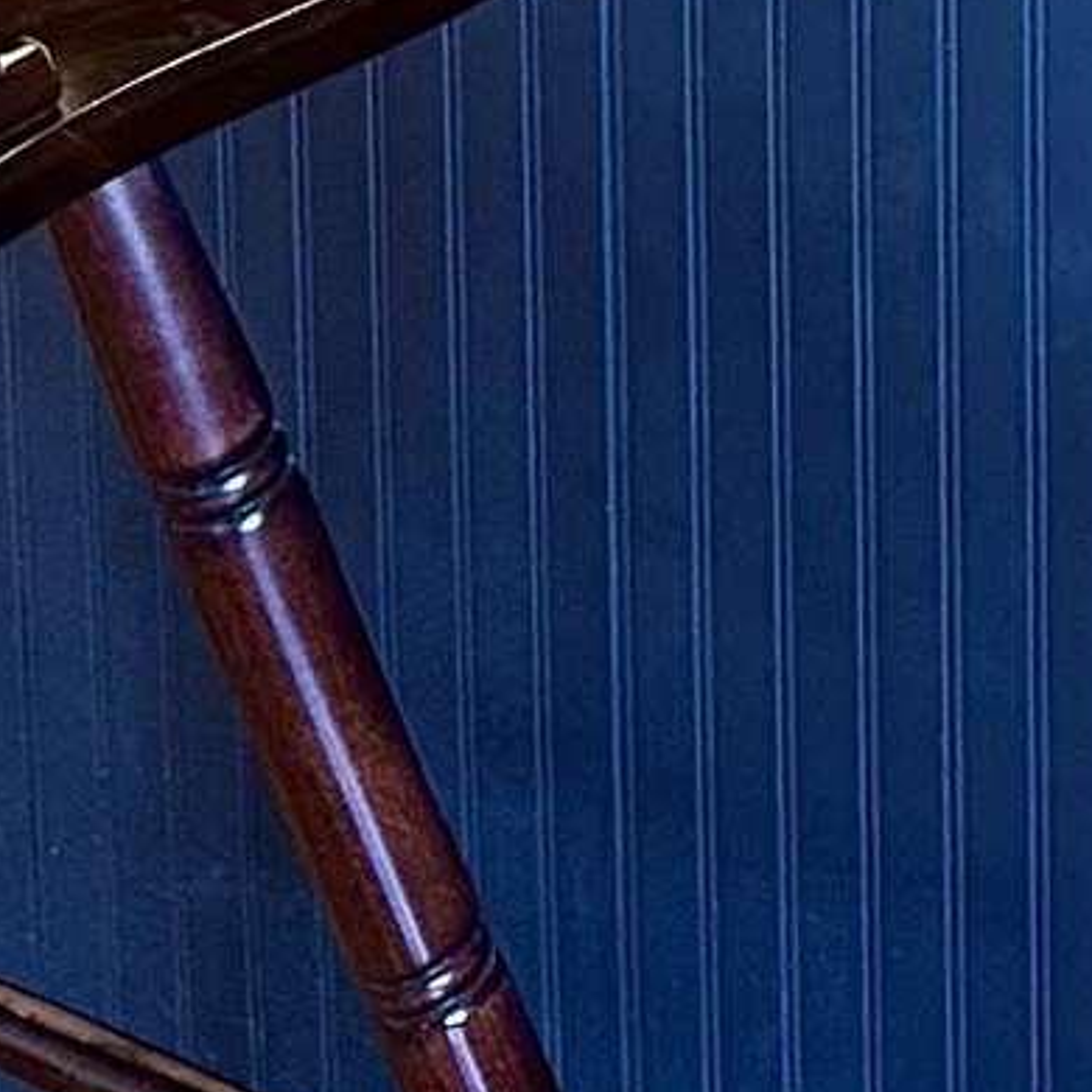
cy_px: -1338
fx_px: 5960
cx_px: 1344
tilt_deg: -11.9
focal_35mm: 167
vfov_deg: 9.5
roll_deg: -1.3
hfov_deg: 10.3
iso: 320
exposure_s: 1/60
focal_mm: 6.86
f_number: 1.78
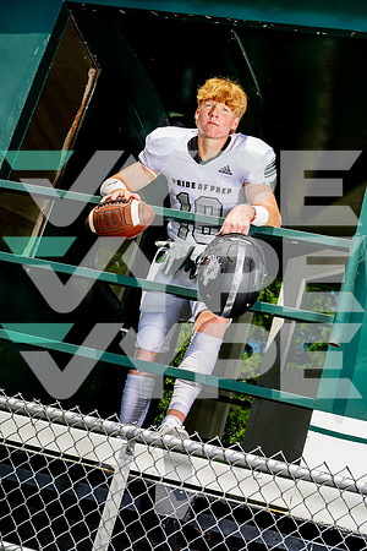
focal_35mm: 62
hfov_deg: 21.9
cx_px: 184
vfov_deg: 32.4
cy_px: 276
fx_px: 948
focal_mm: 62
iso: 200
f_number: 11
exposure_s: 1/250
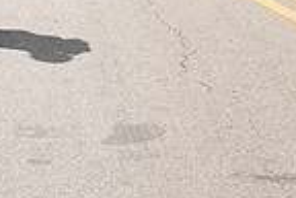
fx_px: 1817
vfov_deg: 6.1
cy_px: -156
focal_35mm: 221
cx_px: -175
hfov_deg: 9.0
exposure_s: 1/800
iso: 250
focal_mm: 55
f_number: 6.3
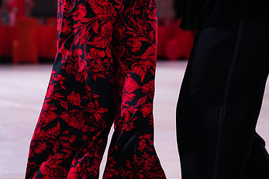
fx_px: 874
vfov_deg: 11.5
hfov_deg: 17.5
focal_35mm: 117
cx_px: 138
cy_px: -40
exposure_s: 1/400
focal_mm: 70
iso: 2000
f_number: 2.8
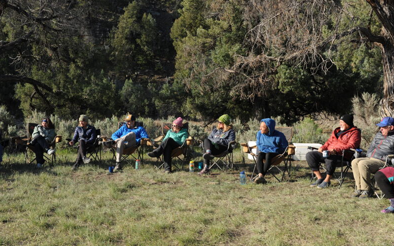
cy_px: 119
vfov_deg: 35.3
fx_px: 387
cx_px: 197
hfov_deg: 54.0
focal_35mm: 36
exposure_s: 1/250
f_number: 8
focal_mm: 35
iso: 200
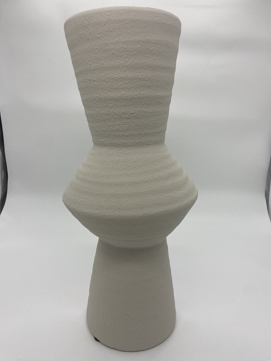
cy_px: 180
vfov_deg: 67.3
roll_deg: +0.1
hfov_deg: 53.1
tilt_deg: -14.8
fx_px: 271
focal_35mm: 26
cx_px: 136
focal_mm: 4.25
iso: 32
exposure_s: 1/120
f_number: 1.8
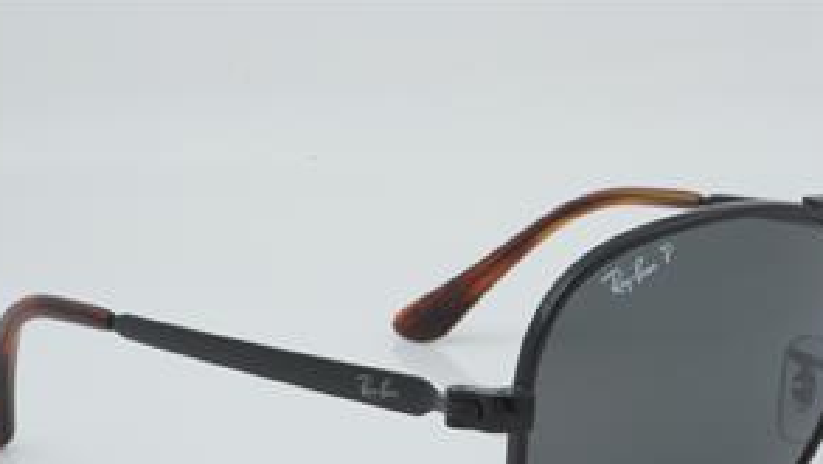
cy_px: 368
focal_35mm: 107
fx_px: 2336
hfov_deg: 19.9
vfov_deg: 11.3
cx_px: 520
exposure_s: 1/4
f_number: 29
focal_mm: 50
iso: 100
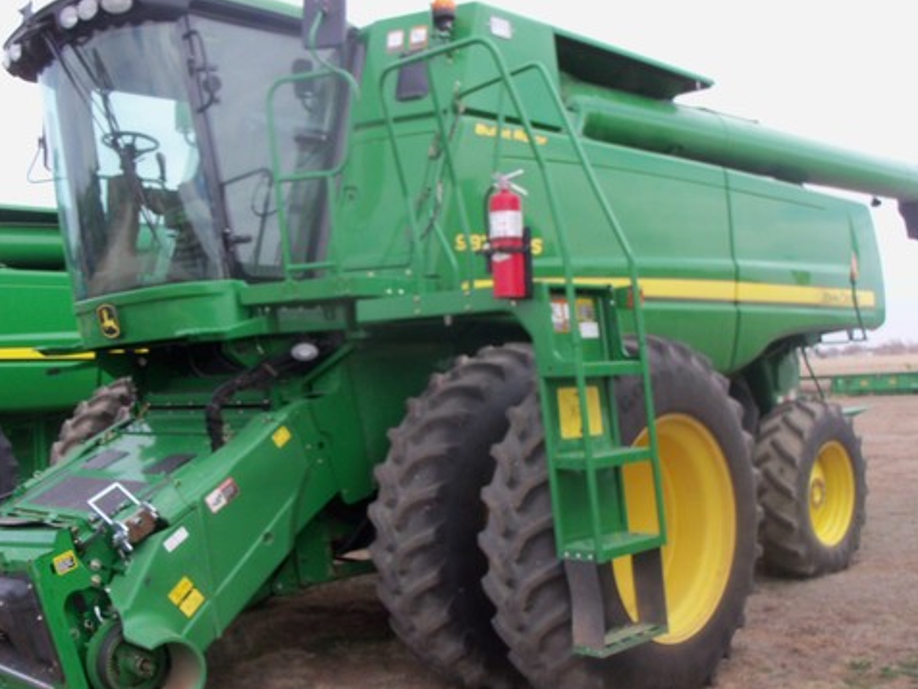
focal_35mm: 40
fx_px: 1061
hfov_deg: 46.8
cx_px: 428
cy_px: 357
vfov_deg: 36.0
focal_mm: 6.3
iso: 80
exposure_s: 1/400
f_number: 3
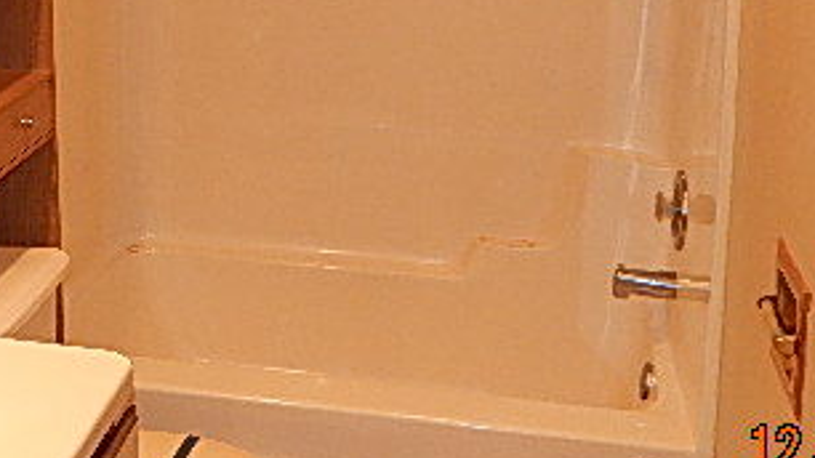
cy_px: -59
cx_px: 264
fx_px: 1232
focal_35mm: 57
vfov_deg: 20.0
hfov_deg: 36.2
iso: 200
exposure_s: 1/30
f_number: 3.1
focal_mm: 4.5
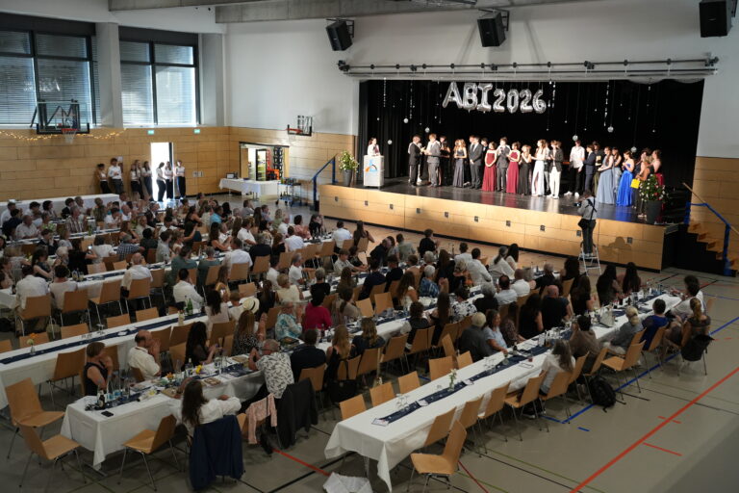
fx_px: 780
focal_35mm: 38
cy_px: 246
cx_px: 370
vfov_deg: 35.1
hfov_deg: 50.7
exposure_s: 1/160
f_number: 2.8
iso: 2500
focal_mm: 38
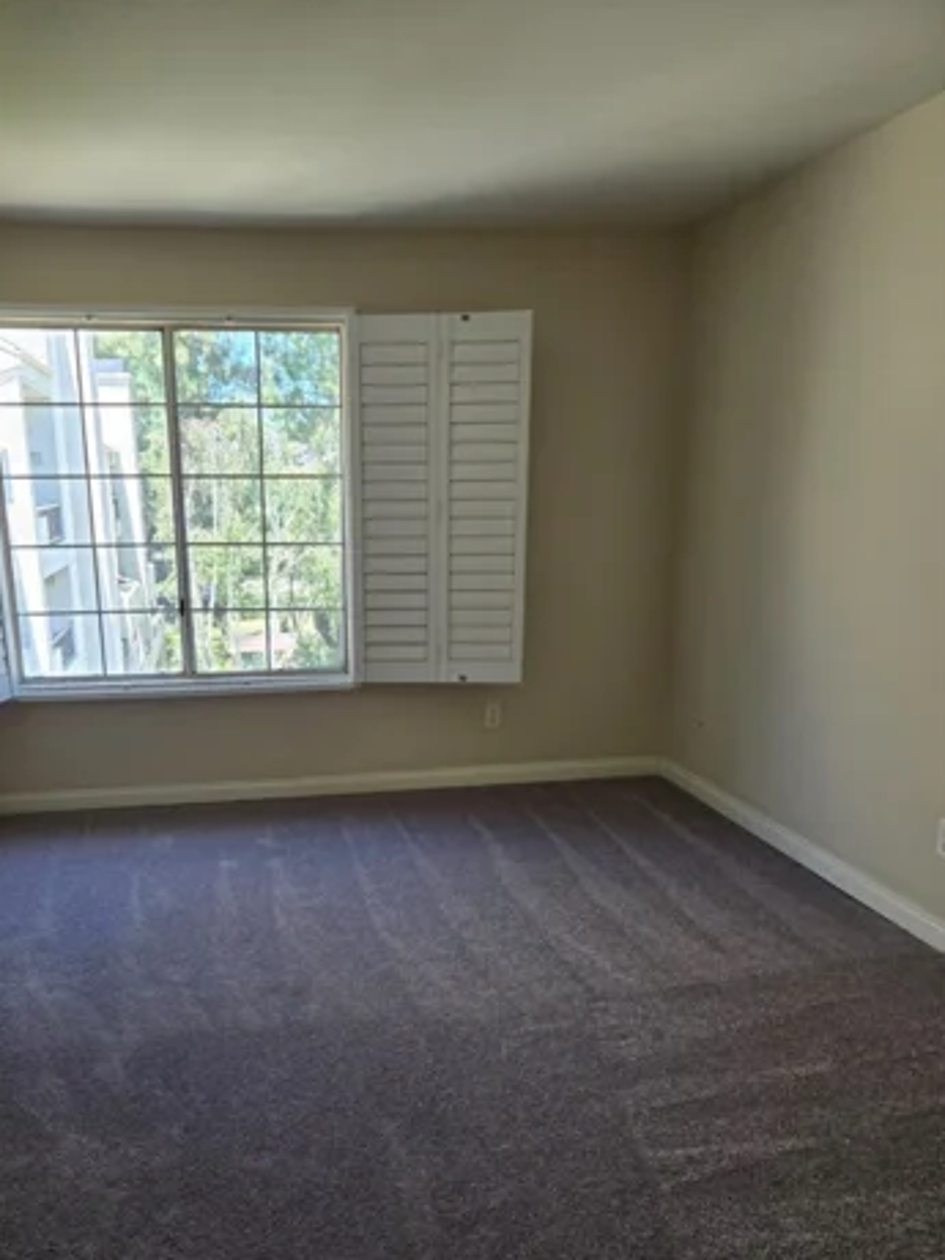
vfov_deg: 62.9
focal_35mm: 28
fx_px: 1019
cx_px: 378
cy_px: 759
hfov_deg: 49.4
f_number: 1.8
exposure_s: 1/508
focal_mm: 5.4
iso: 125
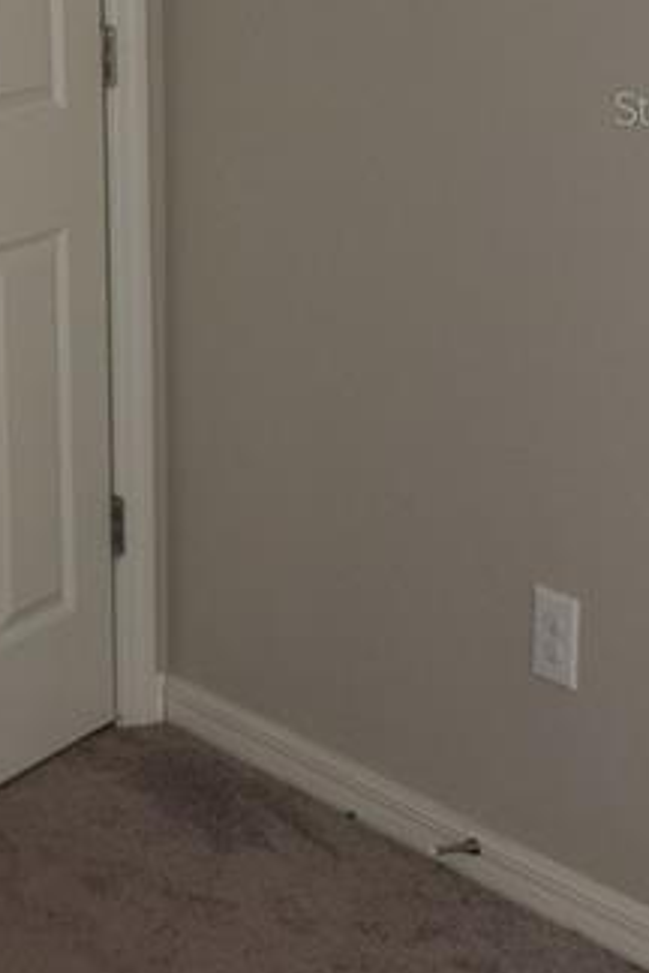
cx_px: -386
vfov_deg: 20.0
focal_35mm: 100
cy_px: 108
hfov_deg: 12.8
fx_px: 2704
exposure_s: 1/125
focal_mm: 18
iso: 560
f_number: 5.6
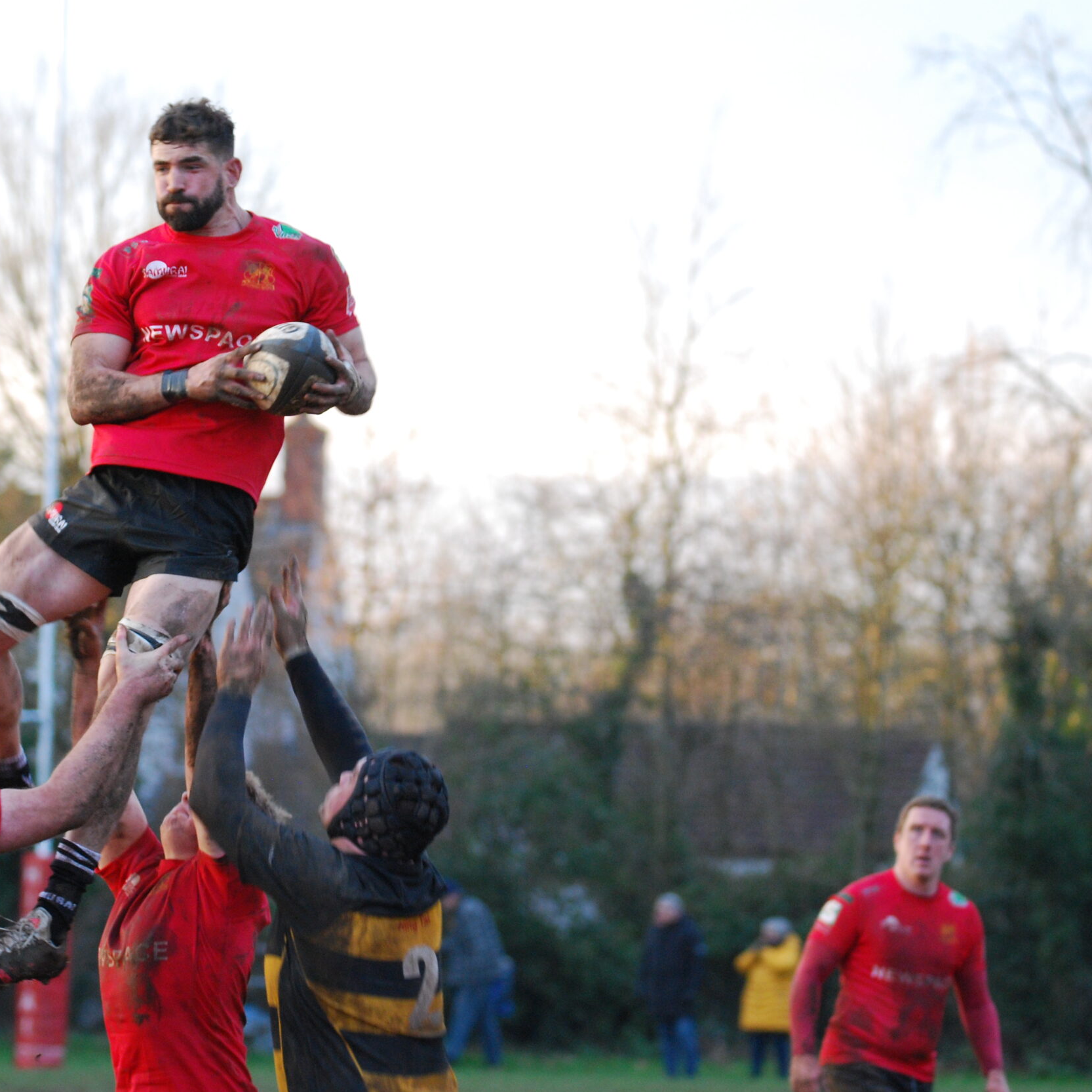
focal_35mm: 353
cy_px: 550
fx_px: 12599
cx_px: 305
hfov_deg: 5.0
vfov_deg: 5.0
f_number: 5.3
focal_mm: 180
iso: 800
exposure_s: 1/125
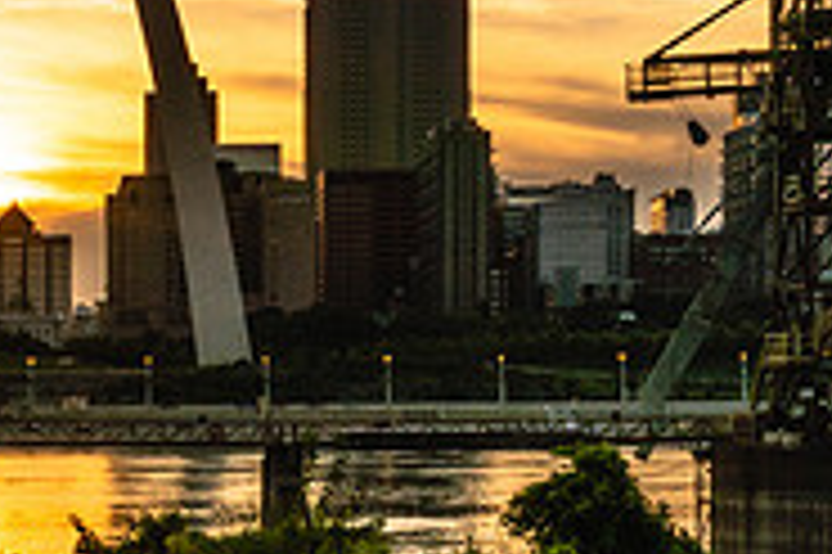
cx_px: -60
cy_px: 478
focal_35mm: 117
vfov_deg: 11.6
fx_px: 2702
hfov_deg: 17.0
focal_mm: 24
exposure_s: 1/50
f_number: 22
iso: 100
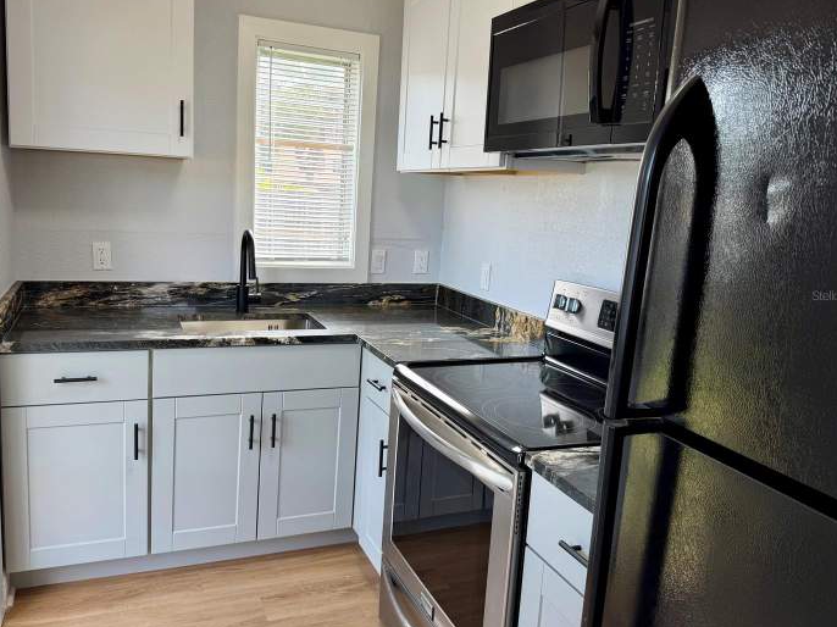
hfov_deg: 63.4
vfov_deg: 49.7
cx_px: 382
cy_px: 295
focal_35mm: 28
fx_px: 677
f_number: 1.78
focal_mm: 6.76
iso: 50
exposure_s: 1/132
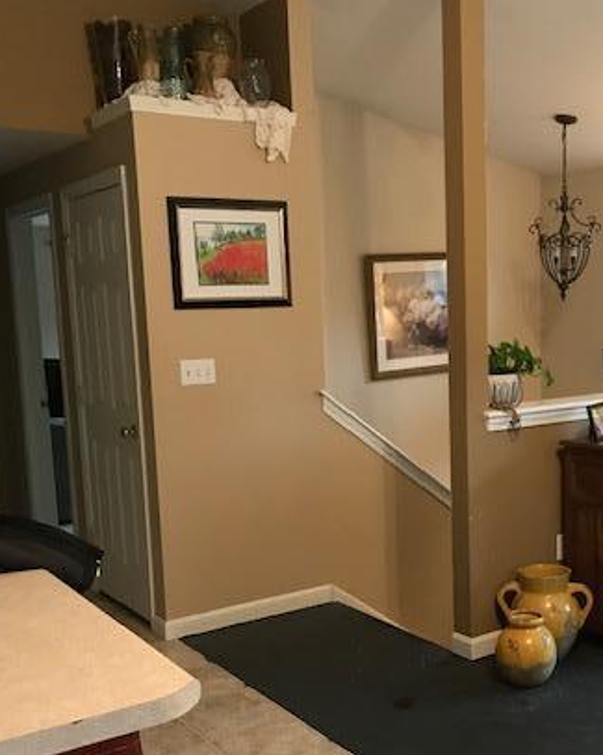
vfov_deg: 42.7
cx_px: 423
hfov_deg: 34.4
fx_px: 960
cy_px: 460
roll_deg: +2.0
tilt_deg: -8.0
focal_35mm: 43
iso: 80
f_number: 1.8
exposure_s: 1/15
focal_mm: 3.99
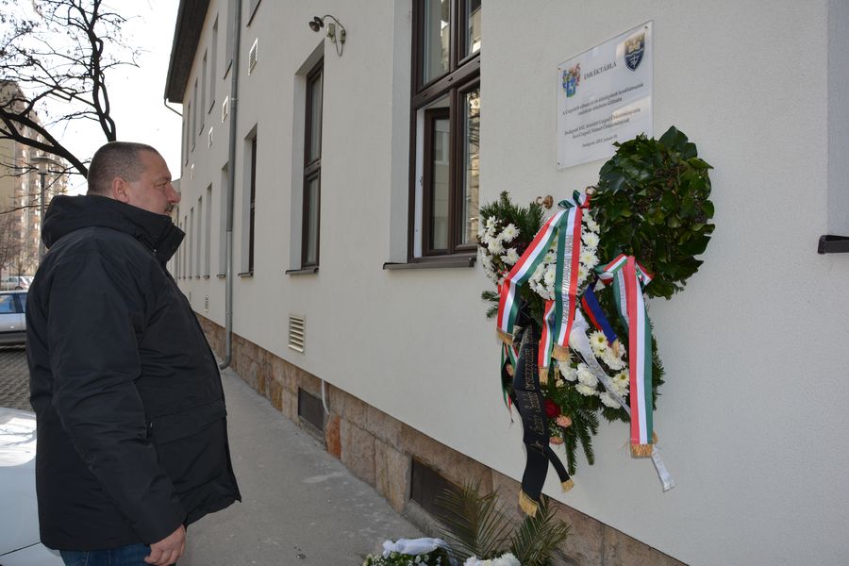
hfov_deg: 67.4
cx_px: 424
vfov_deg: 47.9
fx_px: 637
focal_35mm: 27
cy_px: 283
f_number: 5.6
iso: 100
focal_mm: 18
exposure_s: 1/200
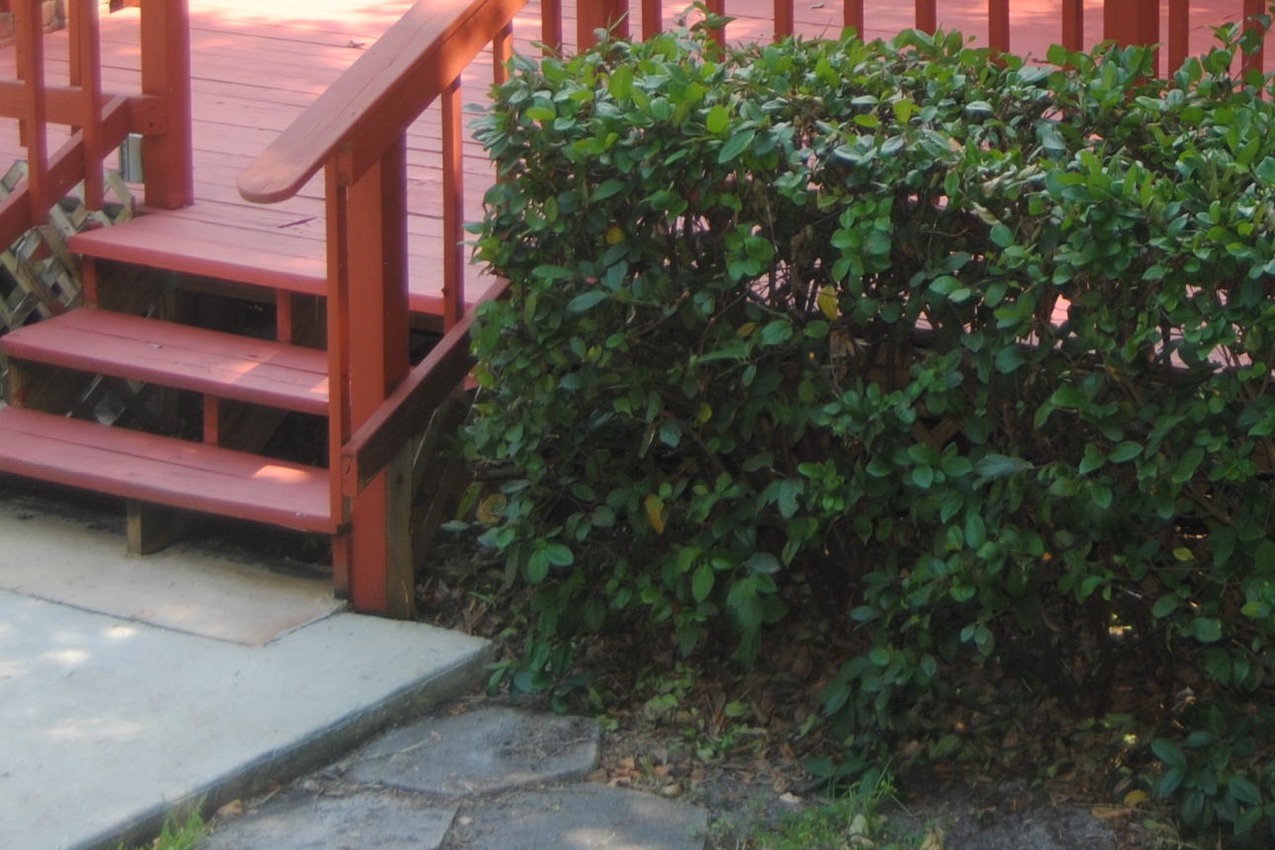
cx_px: 976
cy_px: -132
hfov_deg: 18.8
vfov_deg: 12.4
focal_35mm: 108
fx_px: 3831
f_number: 4.2
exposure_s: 1/125
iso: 110
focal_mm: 31
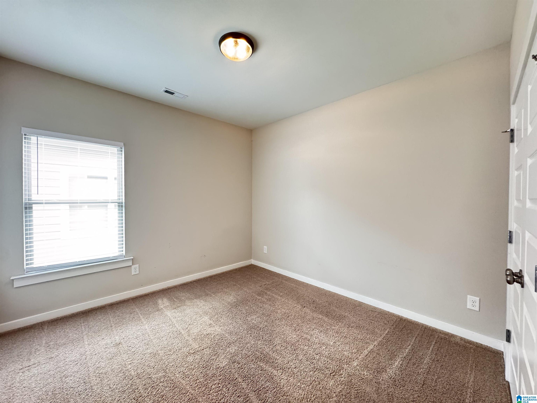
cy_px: 202
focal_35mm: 14
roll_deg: -0.3
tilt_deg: -1.5
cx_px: 268
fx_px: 217
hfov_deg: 102.1
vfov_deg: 85.7
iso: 500
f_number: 2.2
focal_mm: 2.22
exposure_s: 1/60
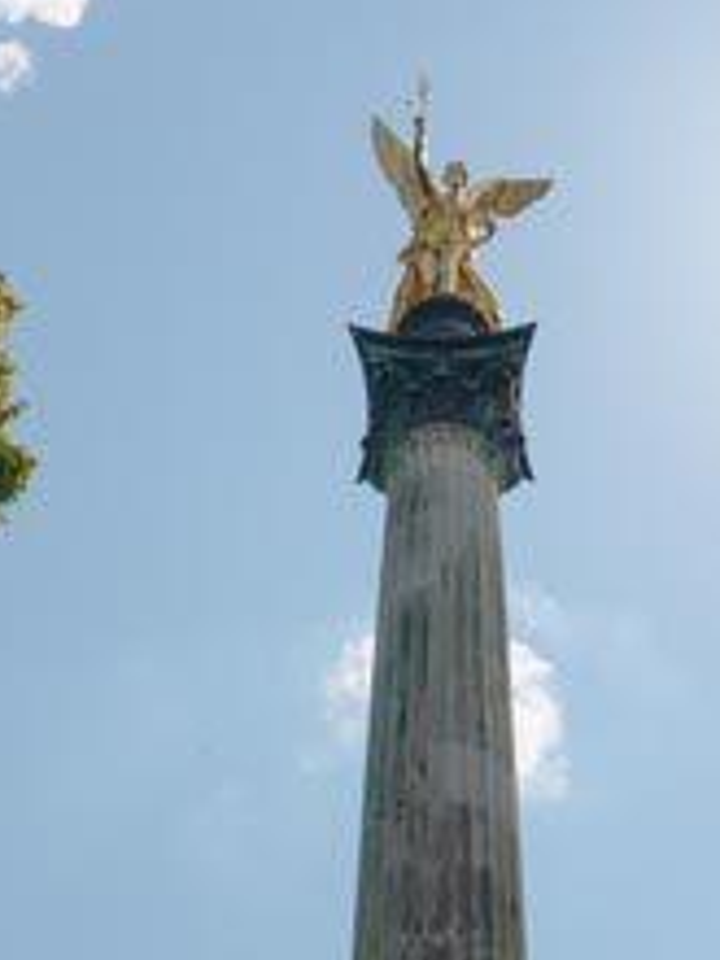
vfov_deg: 30.5
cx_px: 449
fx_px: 1747
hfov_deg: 23.2
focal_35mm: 63
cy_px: 650
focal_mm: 24
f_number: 22
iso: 320
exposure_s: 1/1250
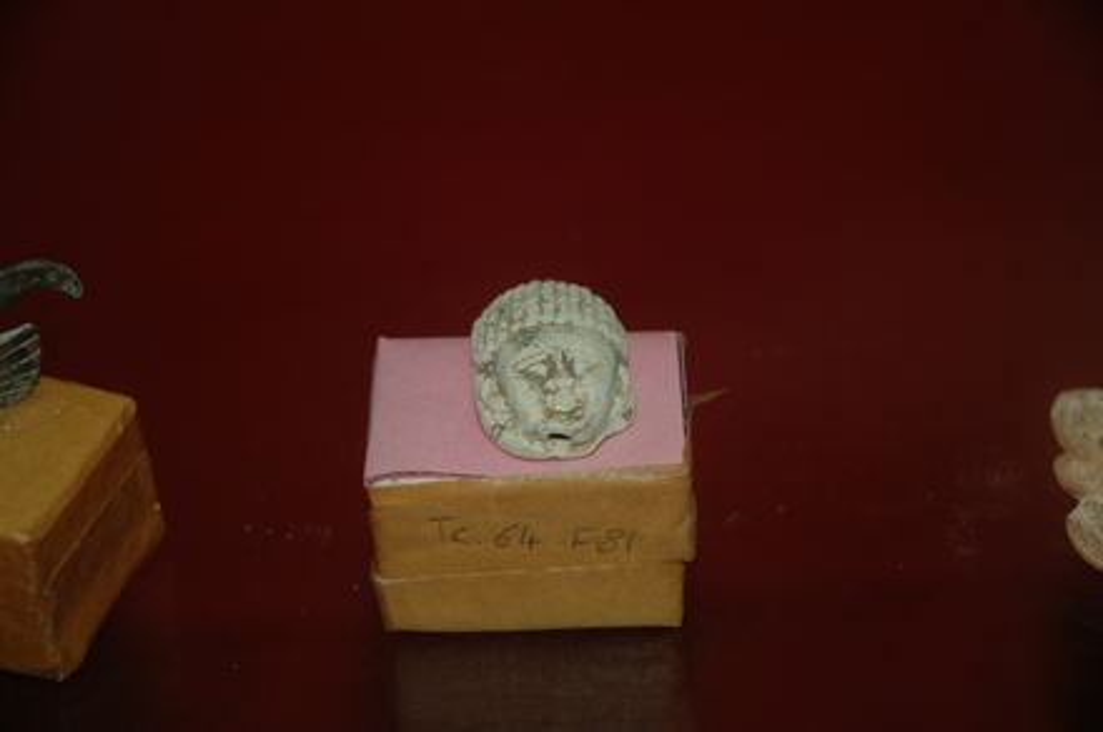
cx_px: 552
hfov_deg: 19.5
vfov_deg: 13.0
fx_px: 3212
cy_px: 366
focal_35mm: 105
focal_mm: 70
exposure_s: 1/60
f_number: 4.5
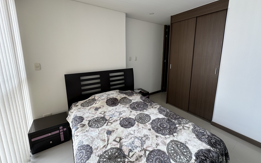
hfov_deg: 101.5
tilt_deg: -10.5
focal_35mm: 15
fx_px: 107
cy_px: 72
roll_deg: -0.2
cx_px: 132
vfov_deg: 74.5
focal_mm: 2.22
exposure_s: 1/99
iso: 40
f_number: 2.2
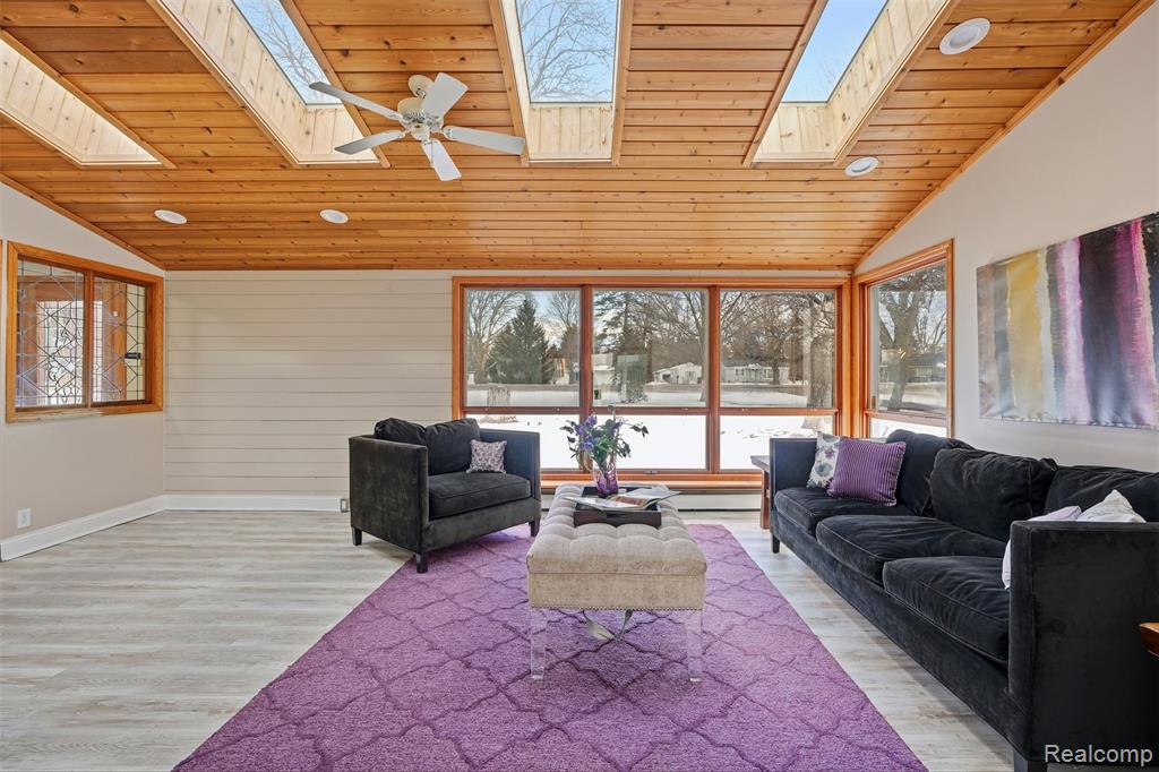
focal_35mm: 16
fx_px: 515
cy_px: 386
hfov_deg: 96.8
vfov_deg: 73.7
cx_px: 580
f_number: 8
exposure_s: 1/500
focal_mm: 16
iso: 400
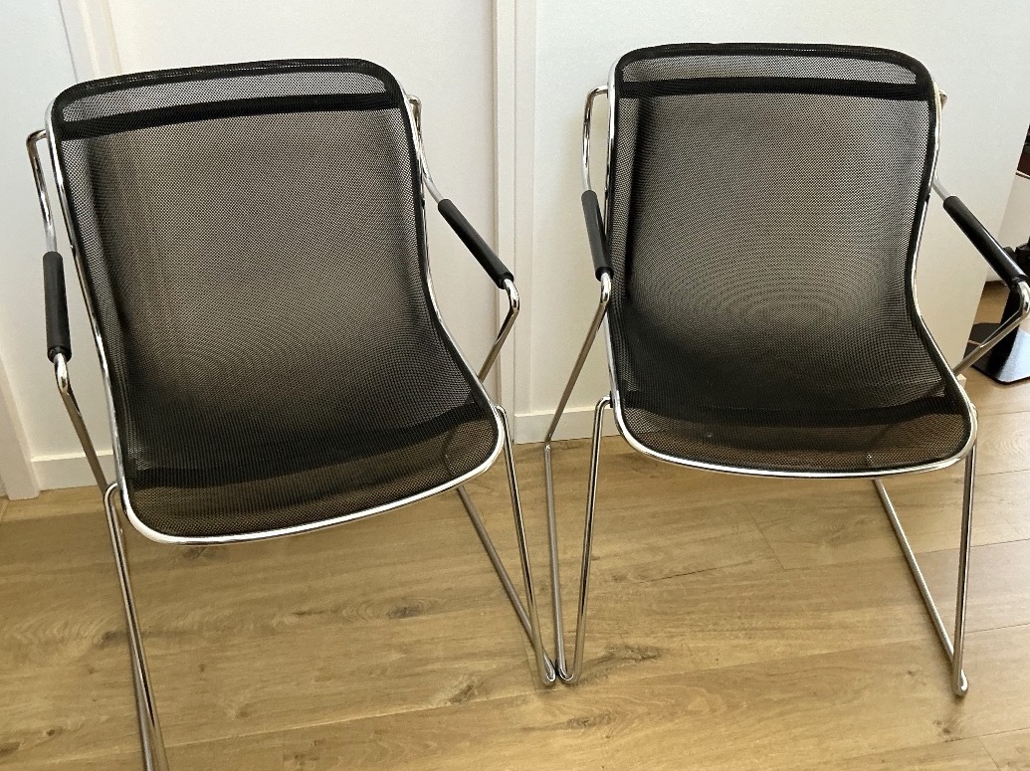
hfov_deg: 63.5
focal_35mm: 28
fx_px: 833
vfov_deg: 49.7
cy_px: 386
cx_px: 515
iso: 125
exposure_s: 1/60
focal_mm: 3
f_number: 1.8
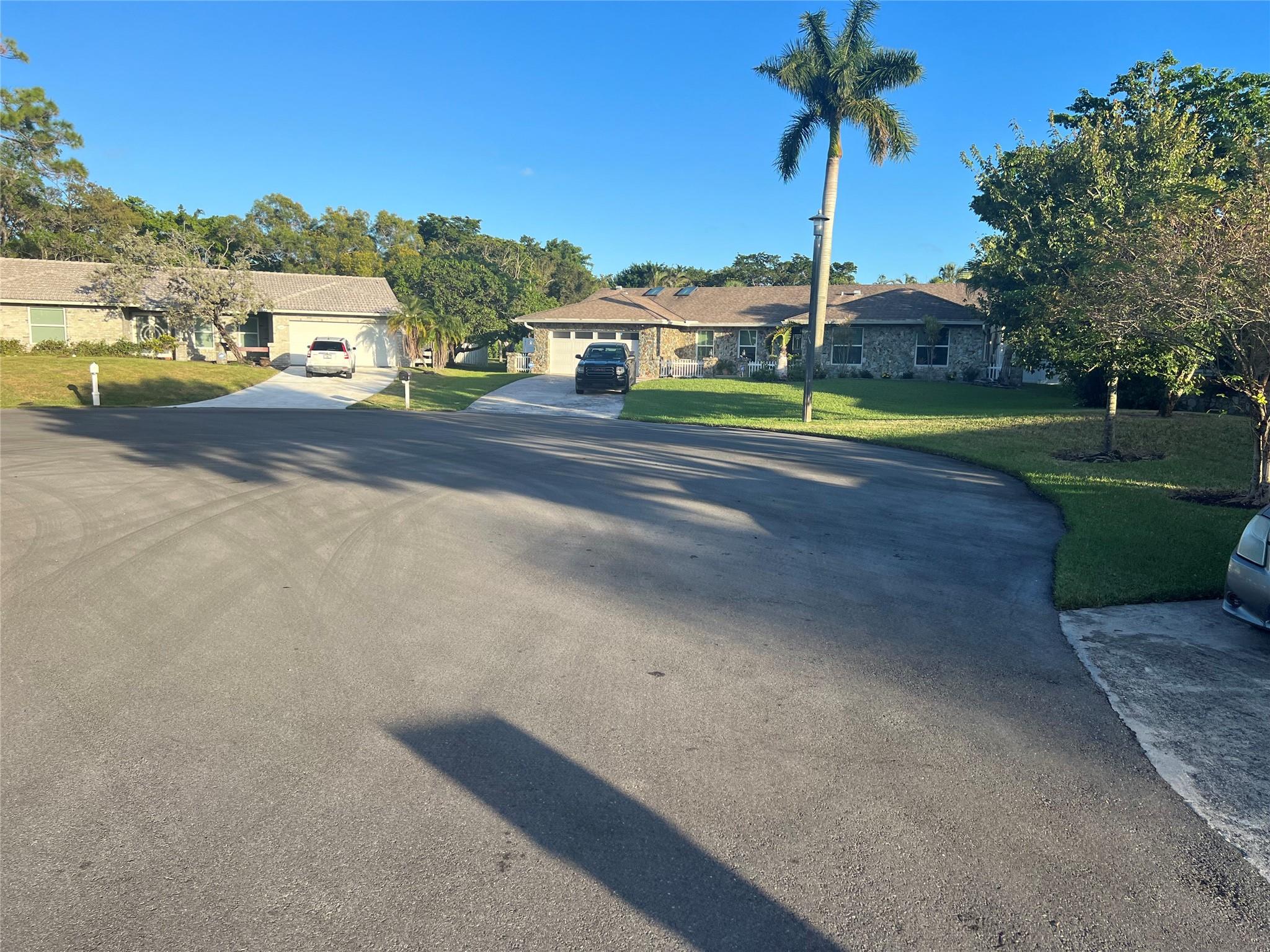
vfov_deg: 53.1
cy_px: 476
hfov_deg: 67.3
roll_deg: -0.1
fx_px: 954
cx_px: 635
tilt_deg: -7.6
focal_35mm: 26
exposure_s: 1/1972
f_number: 1.5
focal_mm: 5.7
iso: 50
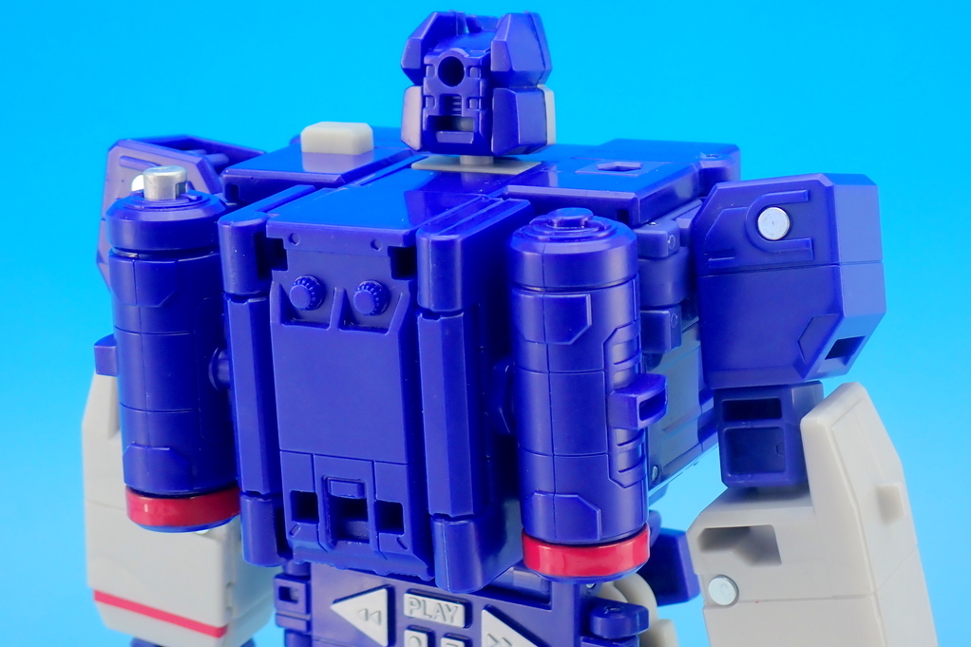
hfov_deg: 20.8
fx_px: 2643
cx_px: 486
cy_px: 300
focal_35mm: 98
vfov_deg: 14.0
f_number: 4.7
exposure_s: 1/6
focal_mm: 16.79
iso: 100
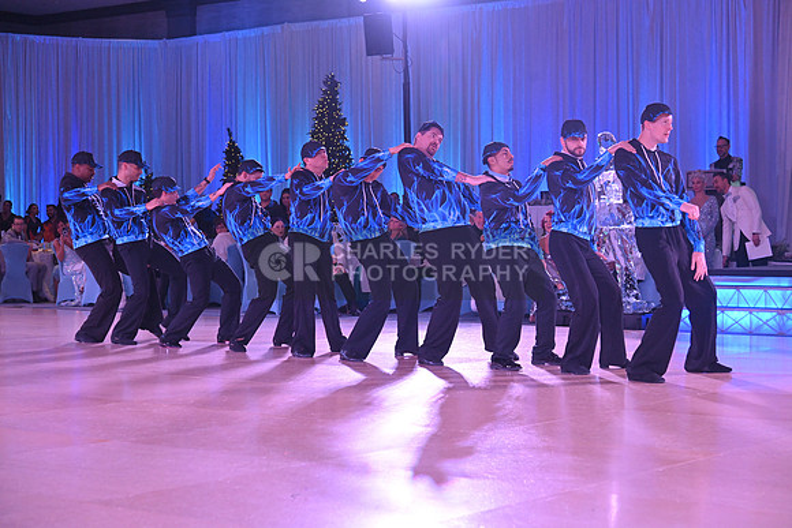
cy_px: 264
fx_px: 1452
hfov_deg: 30.5
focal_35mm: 66
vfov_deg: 20.6
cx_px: 396
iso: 3200
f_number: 5
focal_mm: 66
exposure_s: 1/400
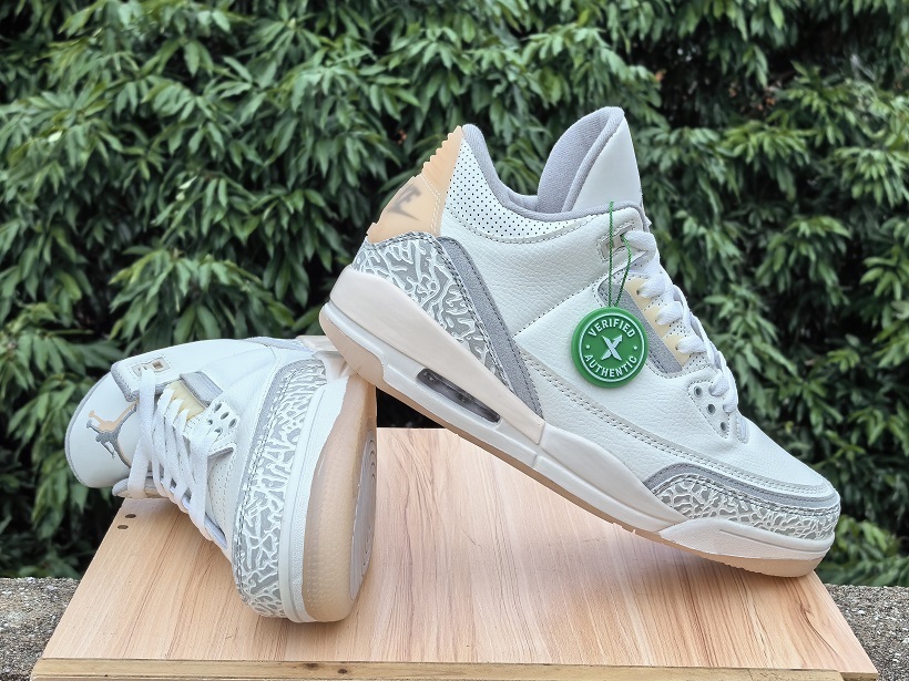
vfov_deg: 26.1
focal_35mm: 56
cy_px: 340
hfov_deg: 34.3
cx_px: 454
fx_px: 1471
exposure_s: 1/1570
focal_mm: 5.75
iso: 50
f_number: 2
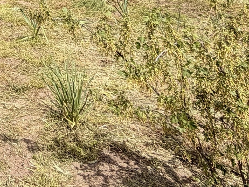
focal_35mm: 62
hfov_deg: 23.2
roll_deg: -0.4
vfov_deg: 19.0
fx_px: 446
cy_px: -135
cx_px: -151
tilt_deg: +2.7
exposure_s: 1/901
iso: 20
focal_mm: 2.22
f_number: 2.2
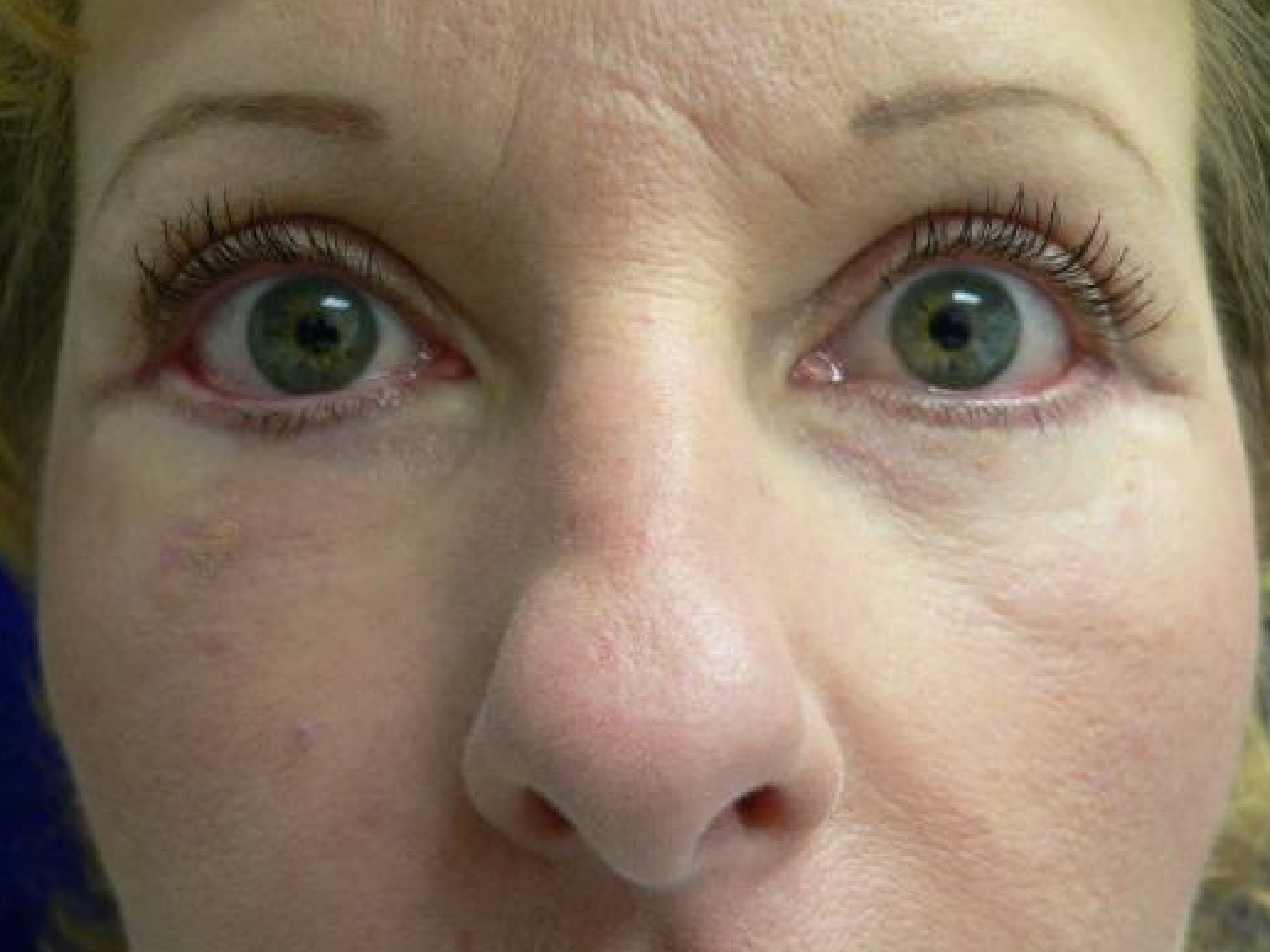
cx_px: 652
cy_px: 458
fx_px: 2091
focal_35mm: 57
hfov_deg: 33.8
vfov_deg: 25.7
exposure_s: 1/50
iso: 200
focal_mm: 7.6
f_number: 2.8
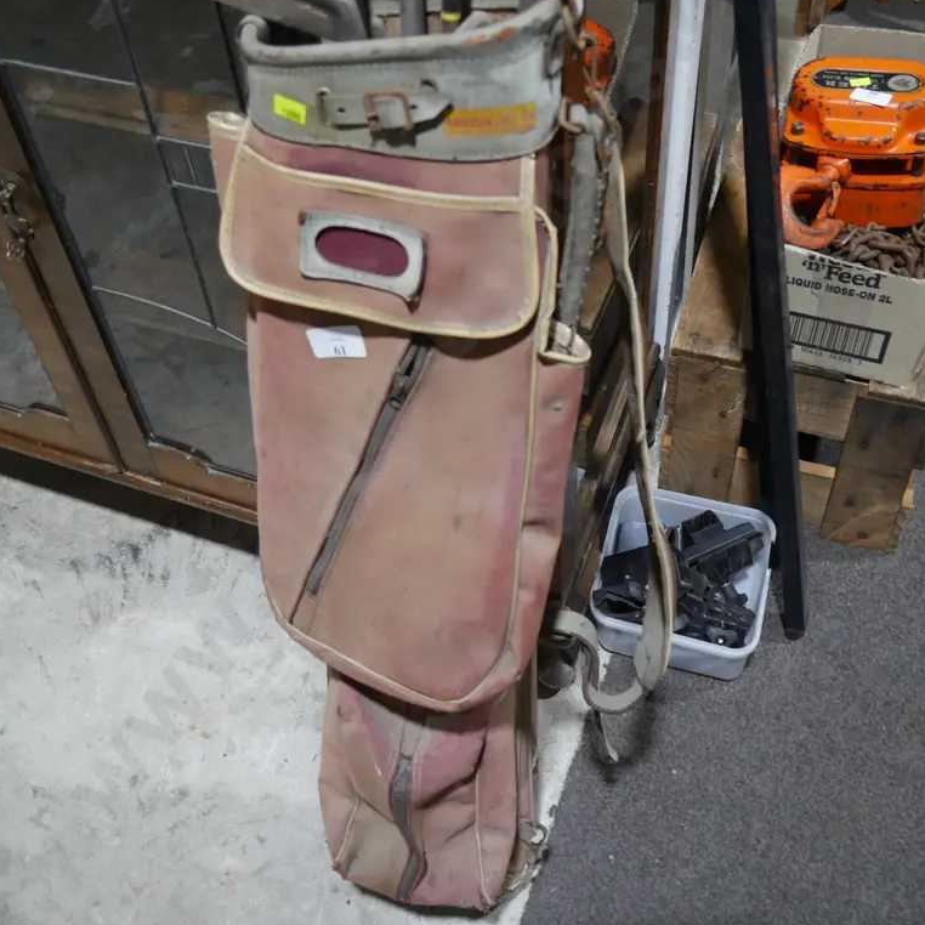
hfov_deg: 43.9
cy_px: 316
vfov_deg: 43.3
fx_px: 1149
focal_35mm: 38
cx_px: 461
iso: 320
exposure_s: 1/60
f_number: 3.6
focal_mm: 16
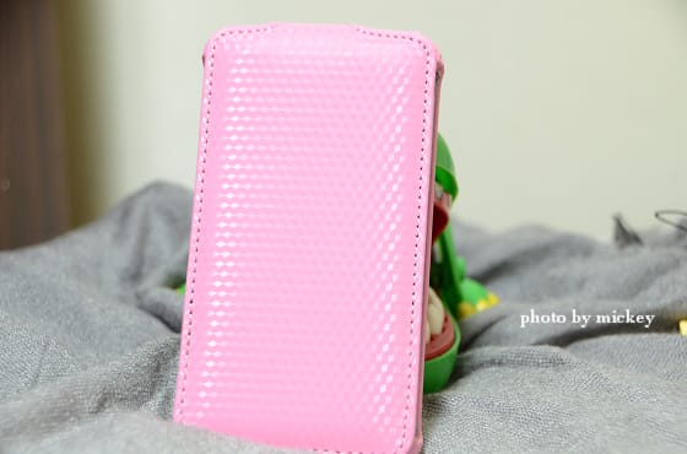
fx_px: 1713
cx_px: 344
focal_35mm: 90
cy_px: 227
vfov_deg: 15.1
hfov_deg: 22.7
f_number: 5.6
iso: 1600
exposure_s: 1/15
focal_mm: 60
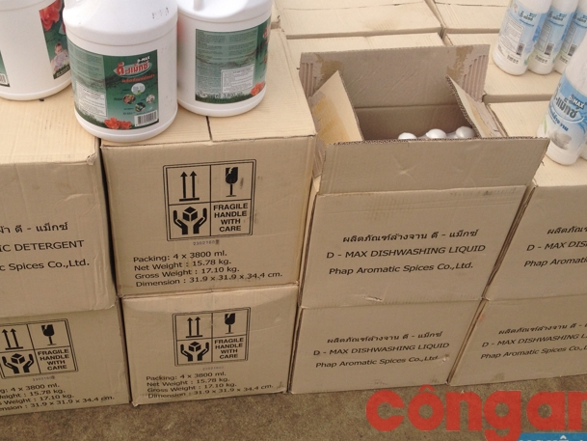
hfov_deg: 41.0
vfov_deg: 31.5
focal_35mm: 46
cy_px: 184
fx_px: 780
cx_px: 229
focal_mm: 4.28
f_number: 2.4
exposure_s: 1/1346
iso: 50
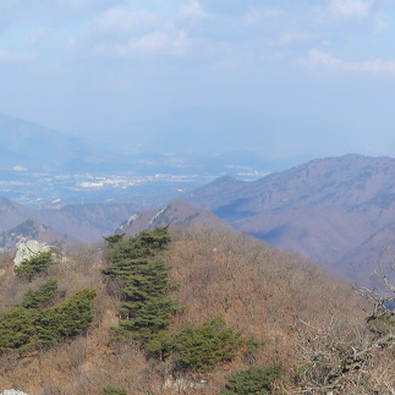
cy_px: 373
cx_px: 271
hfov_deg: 21.0
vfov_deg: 20.6
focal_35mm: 82
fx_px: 1059
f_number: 6.3
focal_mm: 22
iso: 200
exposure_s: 1/640
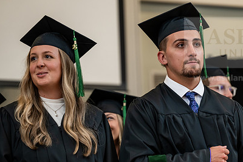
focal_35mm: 239
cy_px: 91
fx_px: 1614
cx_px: 166
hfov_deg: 8.6
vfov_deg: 5.8
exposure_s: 1/160
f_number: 3.2
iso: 1250
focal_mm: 165
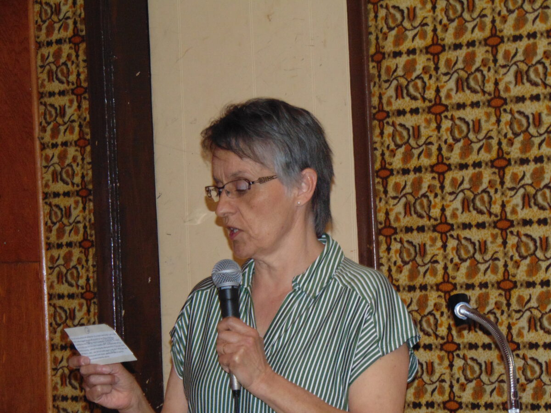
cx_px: 276
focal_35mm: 164
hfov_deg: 12.0
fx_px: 2610
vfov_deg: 9.1
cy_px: 206
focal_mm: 29.5
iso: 400
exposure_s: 1/60
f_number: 4
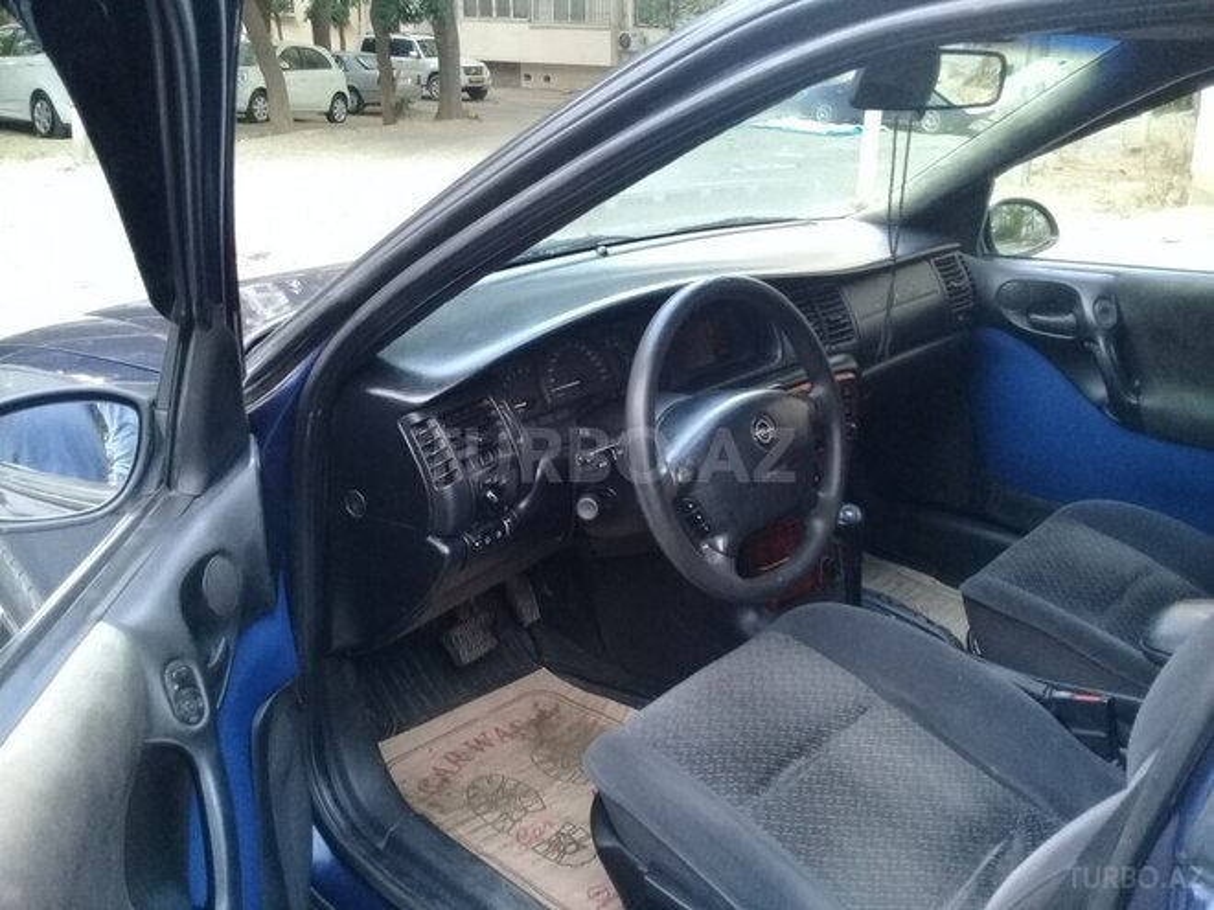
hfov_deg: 58.4
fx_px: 1087
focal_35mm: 31
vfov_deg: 45.4
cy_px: 455
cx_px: 607
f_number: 2.2
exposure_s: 1/25
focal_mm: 3.3
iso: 160
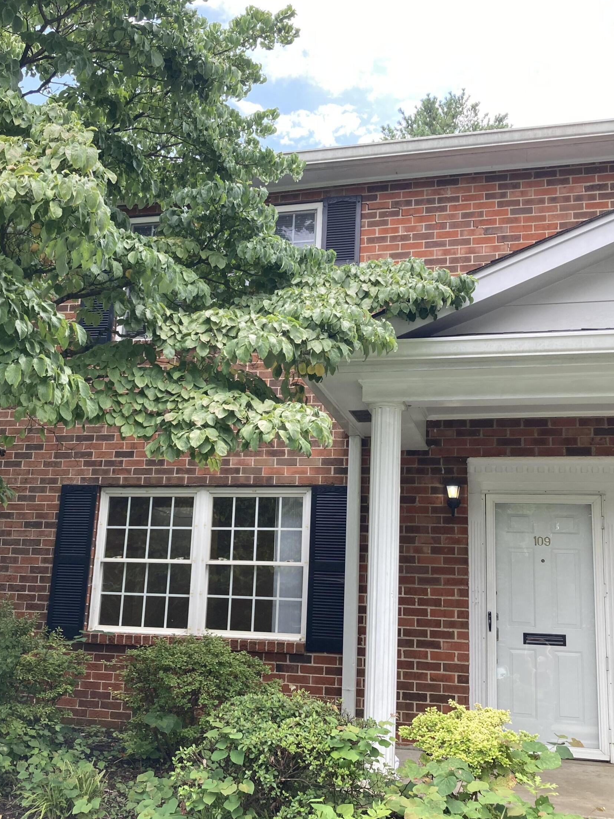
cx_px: 277
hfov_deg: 37.7
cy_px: 412
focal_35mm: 38
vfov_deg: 49.0
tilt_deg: +13.6
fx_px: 899
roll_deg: -2.7
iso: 20
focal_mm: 3.99
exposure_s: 1/259
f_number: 1.8
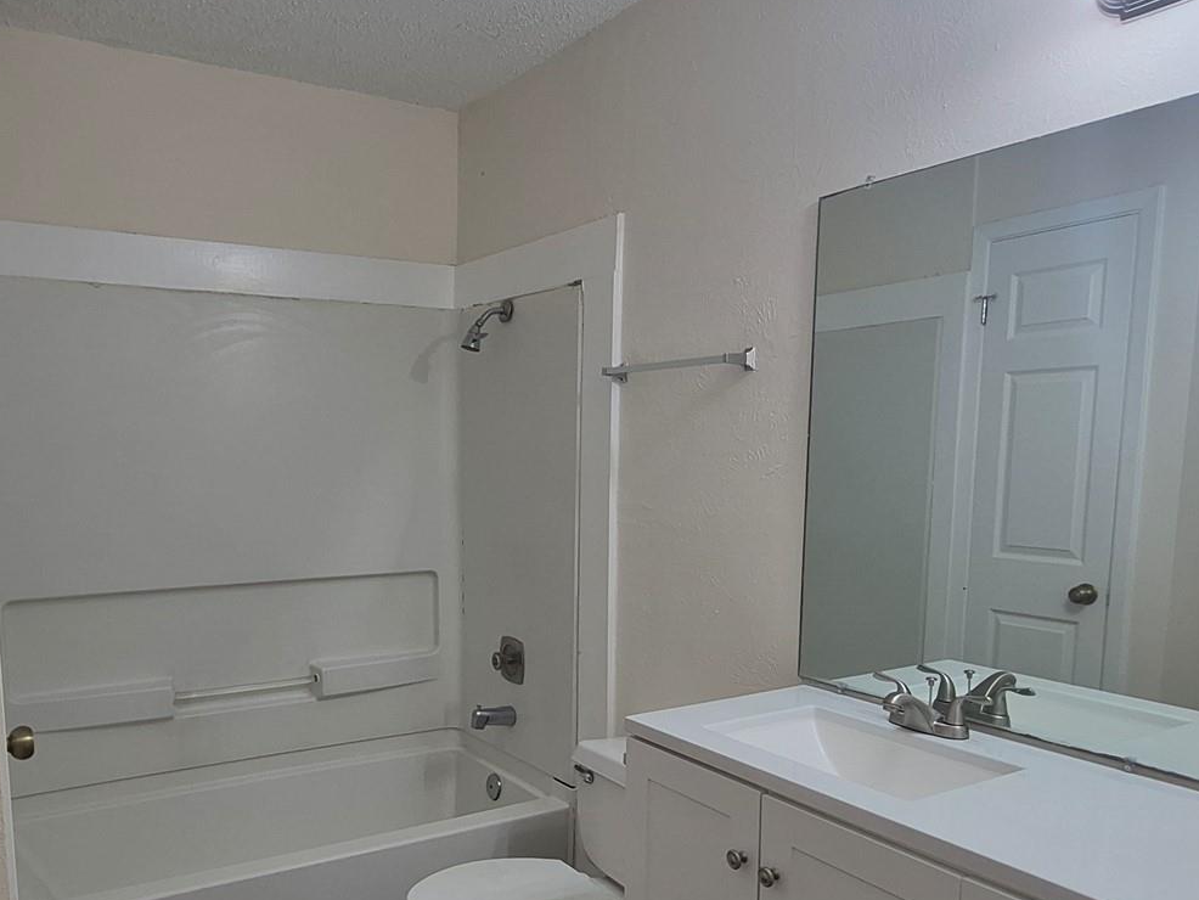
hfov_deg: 64.8
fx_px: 935
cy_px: 586
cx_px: 486
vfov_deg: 50.6
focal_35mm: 27
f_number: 2.2
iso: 64
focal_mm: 1.74
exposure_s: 1/60
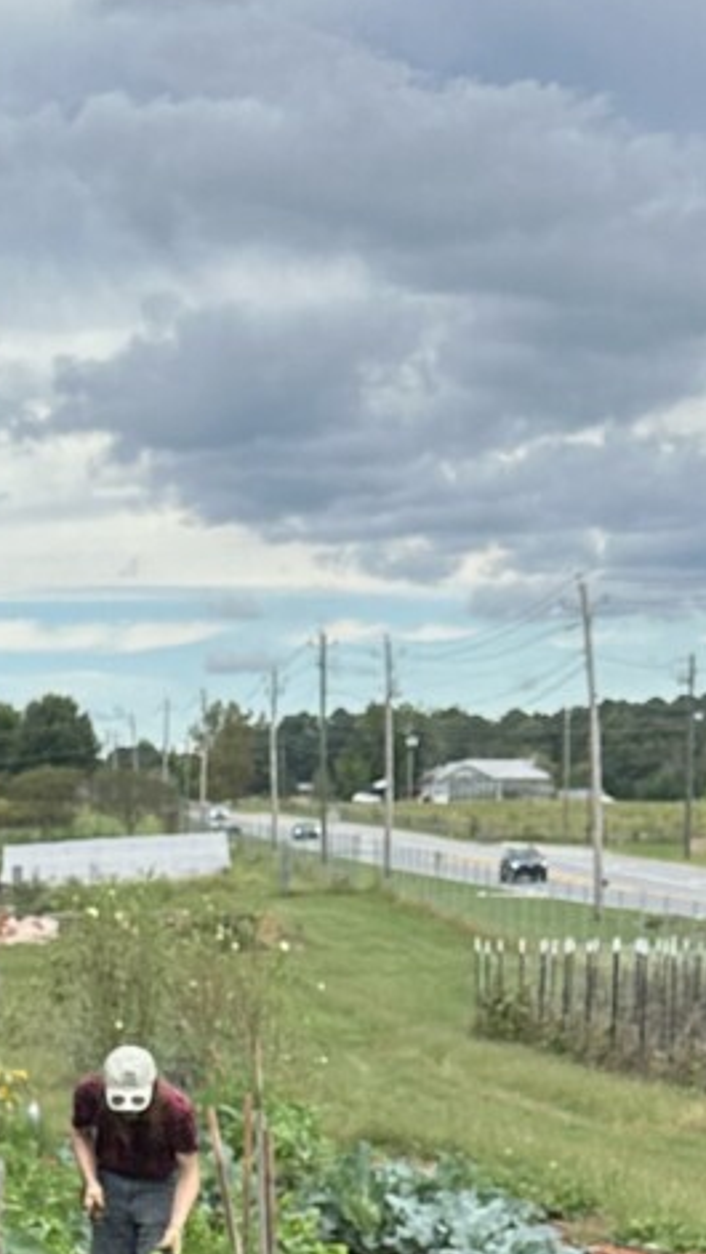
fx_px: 3693
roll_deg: +0.2
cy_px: 1645
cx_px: 3
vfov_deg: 18.0
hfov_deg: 10.8
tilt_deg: -12.0
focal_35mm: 111
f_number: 1.78
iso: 80
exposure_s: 1/2591
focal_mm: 6.86
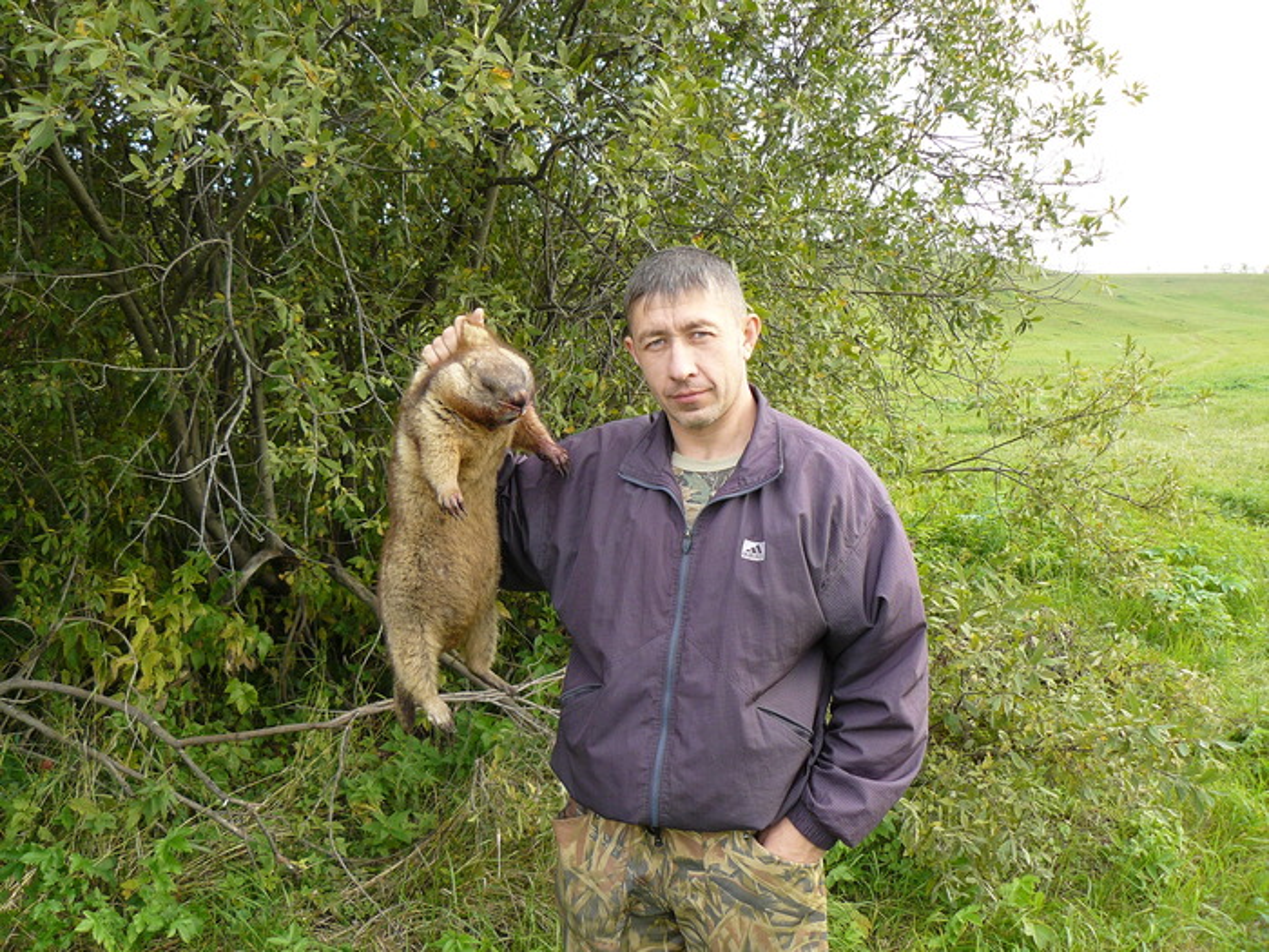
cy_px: 476
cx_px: 634
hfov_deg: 51.4
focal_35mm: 36
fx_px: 1320
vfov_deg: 39.7
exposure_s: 1/125
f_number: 3.2
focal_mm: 6
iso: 100
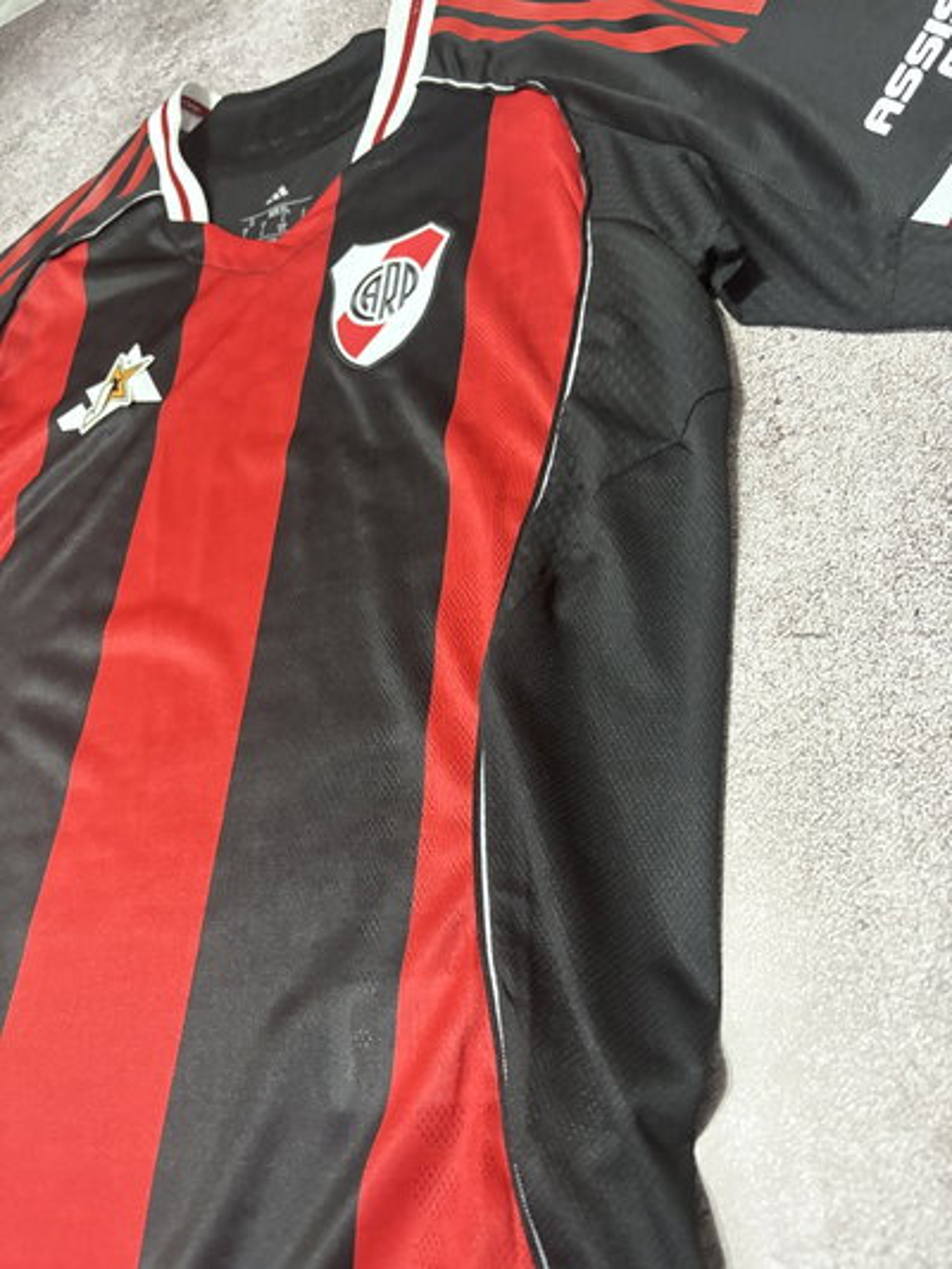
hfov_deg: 53.1
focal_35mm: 26
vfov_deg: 67.3
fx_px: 953
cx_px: 476
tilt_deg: -53.4
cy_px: 634
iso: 640
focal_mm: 5.96
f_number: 1.6
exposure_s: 1/33
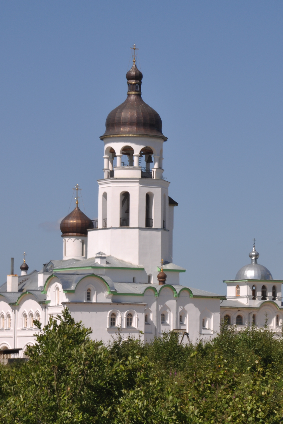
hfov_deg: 8.6
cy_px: 213
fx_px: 1874
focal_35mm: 159
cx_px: 220
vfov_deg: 12.9
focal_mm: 70
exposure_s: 1/60
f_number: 22
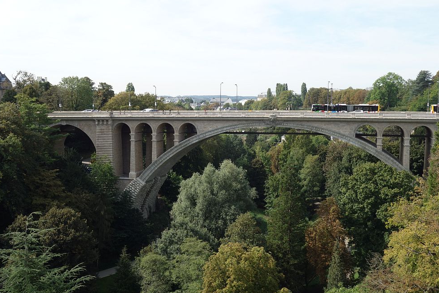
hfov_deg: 44.5
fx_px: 537
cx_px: 218
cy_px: 150
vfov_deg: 30.5
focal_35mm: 44
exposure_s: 1/160
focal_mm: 15.45
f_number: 8
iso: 125
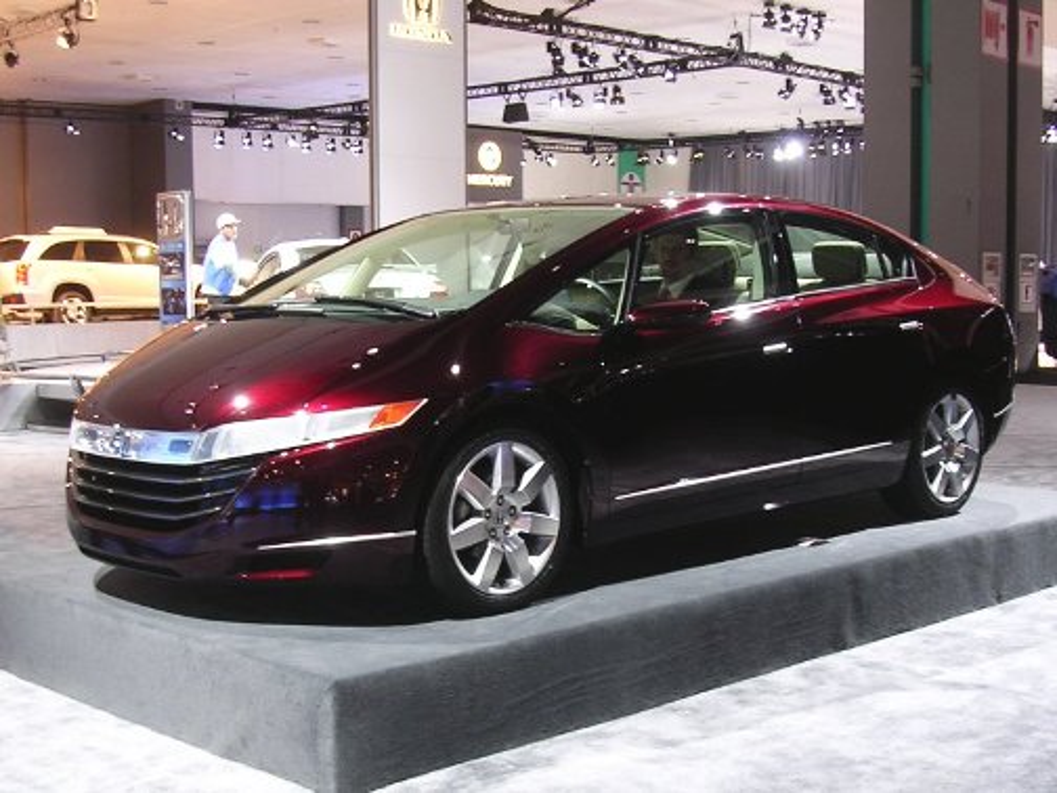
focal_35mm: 38
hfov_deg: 49.0
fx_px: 1160
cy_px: 396
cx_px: 528
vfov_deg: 37.7
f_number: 2.8
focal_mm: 5.8
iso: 100
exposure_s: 1/7.2
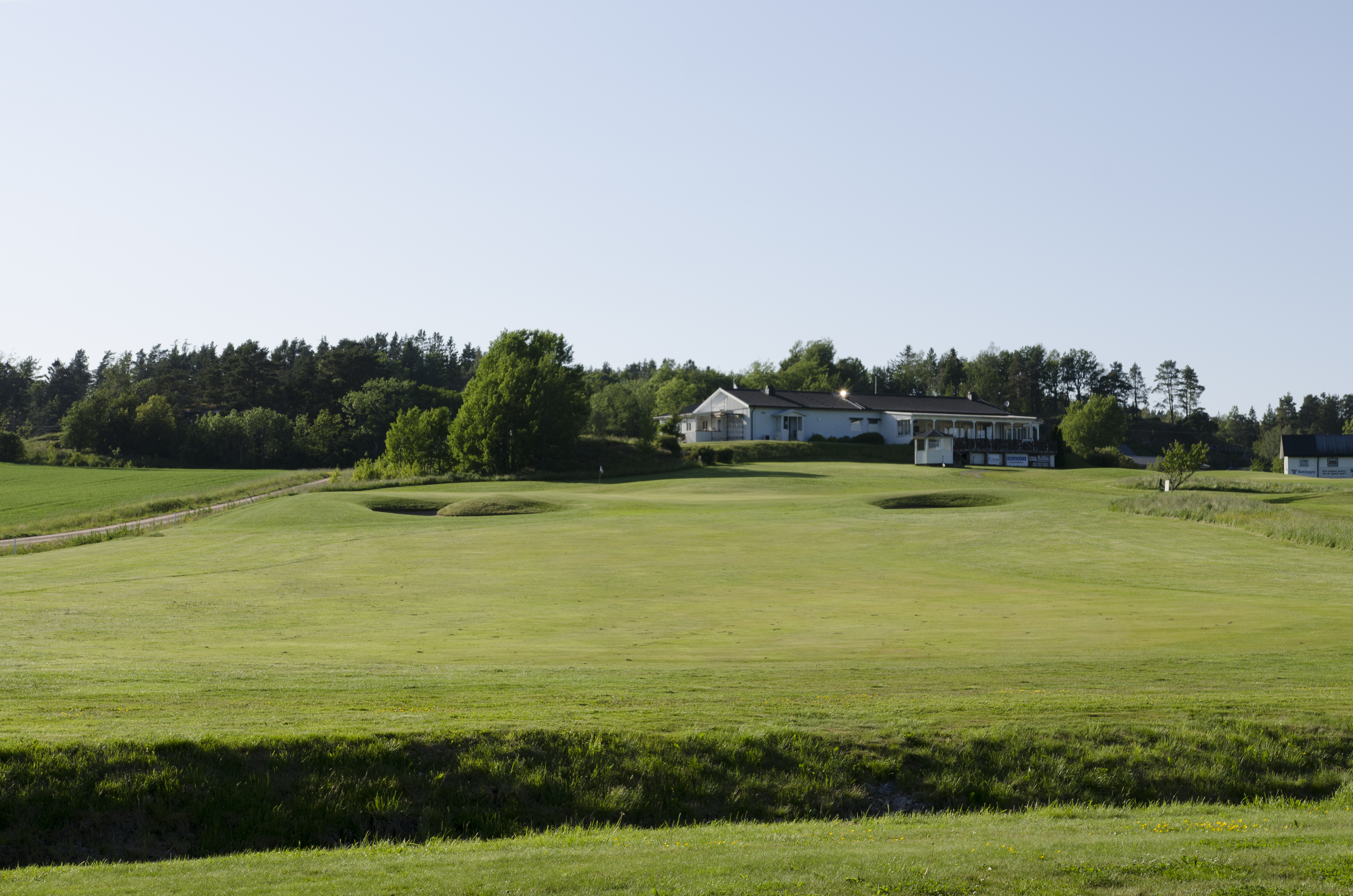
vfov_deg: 21.9
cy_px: 393
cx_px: 735
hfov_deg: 32.6
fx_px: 2310
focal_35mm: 62
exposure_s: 1/250
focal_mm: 35
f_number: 8
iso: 100
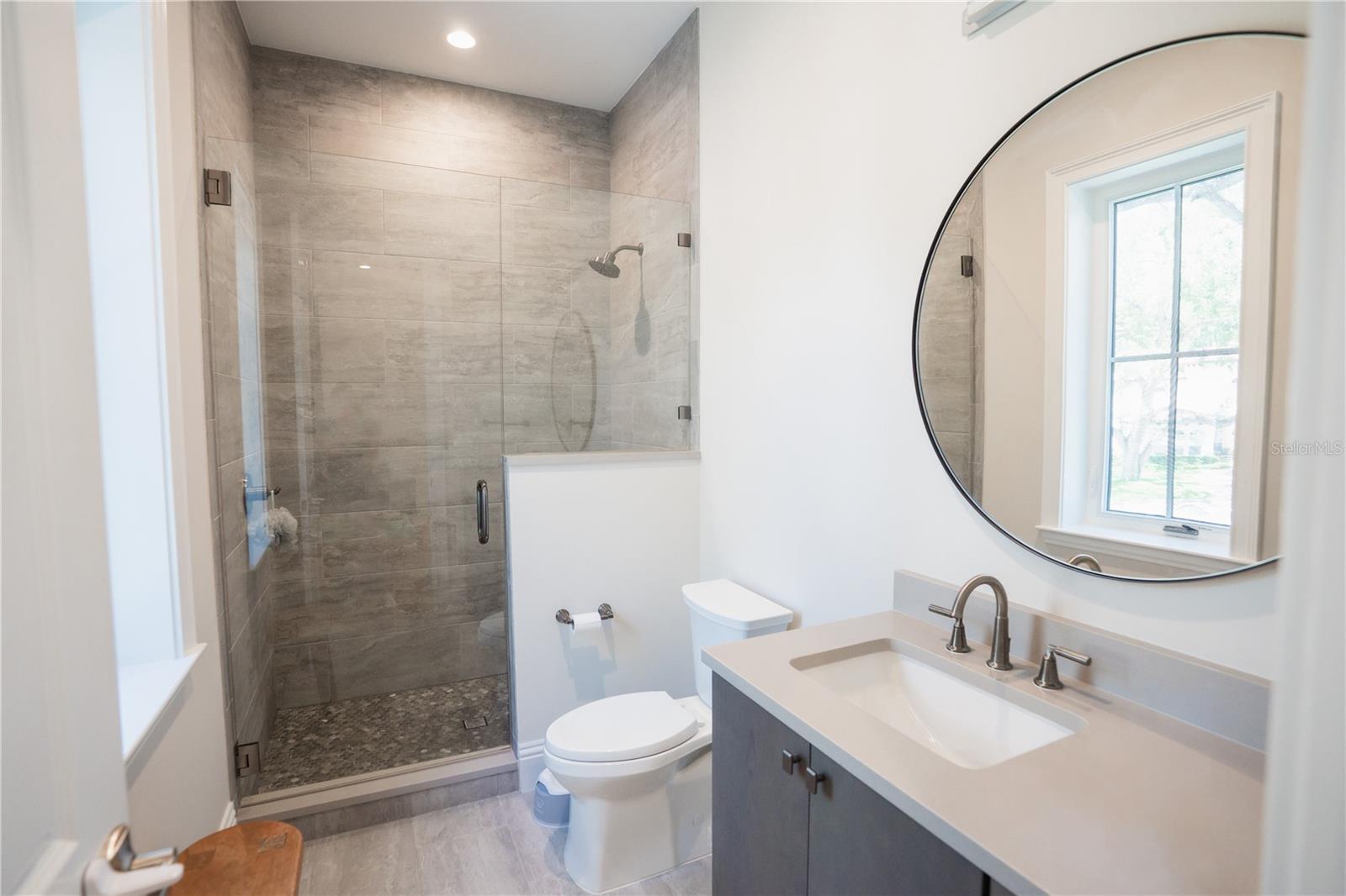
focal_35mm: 16
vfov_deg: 73.7
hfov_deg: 96.7
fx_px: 598
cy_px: 448
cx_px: 673
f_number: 4
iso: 1600
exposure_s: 1/160
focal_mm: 16
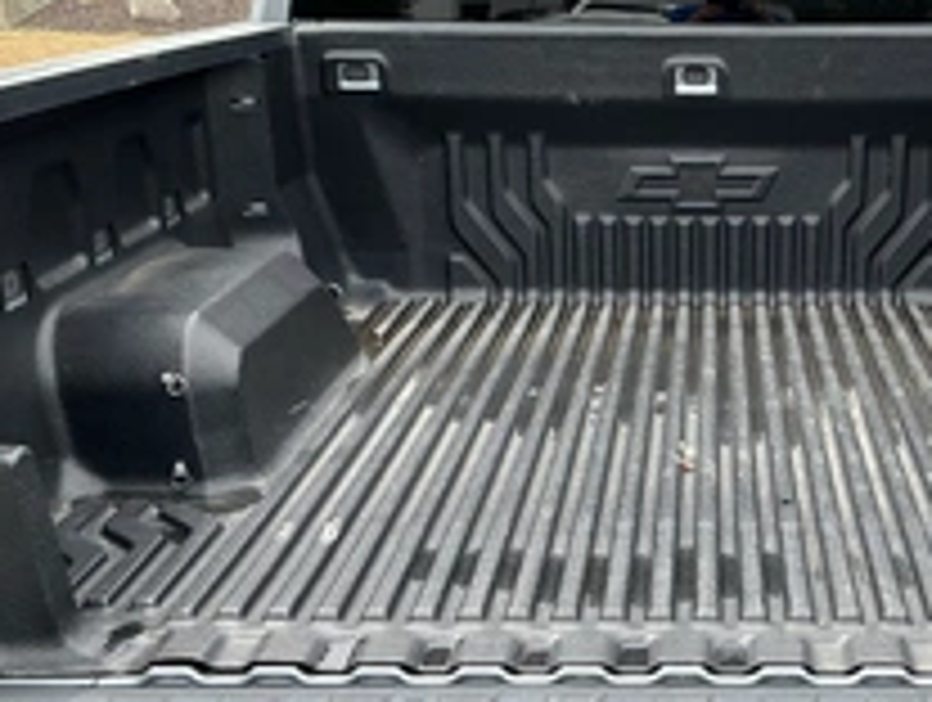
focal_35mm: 54
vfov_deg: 26.8
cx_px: 716
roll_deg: -0.5
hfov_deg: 34.6
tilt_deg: -19.2
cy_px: 526
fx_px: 1456
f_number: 1.8
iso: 25
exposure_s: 1/482
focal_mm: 3
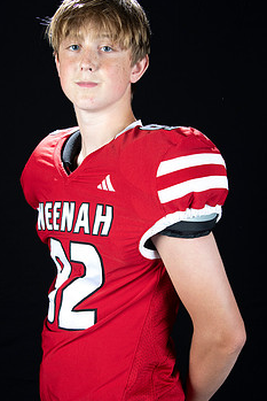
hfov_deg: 20.3
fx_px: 745
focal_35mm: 67
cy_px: 209
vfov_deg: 30.1
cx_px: 104
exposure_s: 1/160
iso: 320
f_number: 9
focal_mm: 52
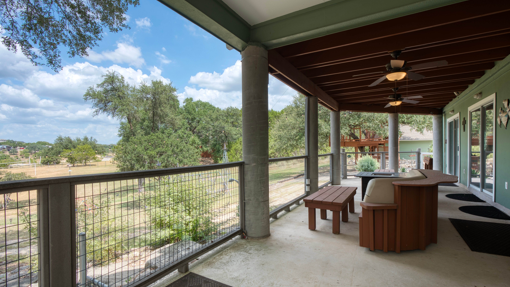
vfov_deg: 63.9
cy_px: 152
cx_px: 258
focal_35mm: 17
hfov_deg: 95.9
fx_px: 230
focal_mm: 16
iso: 100
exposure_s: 1/8
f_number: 11
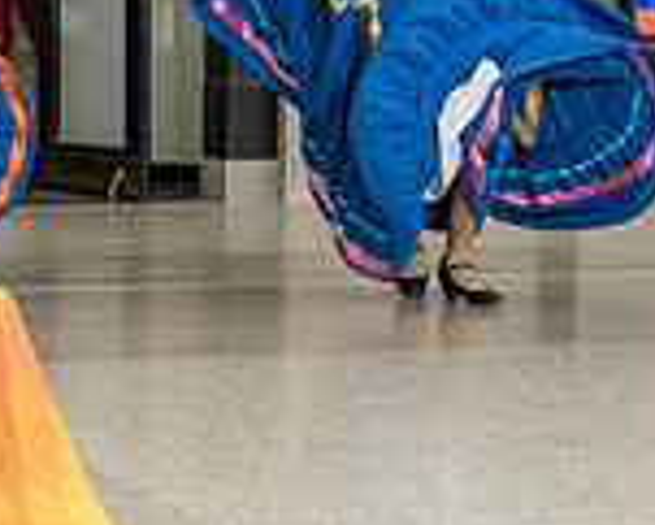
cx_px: -29
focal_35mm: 136
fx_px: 2638
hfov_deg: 13.9
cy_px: -144
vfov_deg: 11.1
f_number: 4
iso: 2000
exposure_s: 1/200
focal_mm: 35
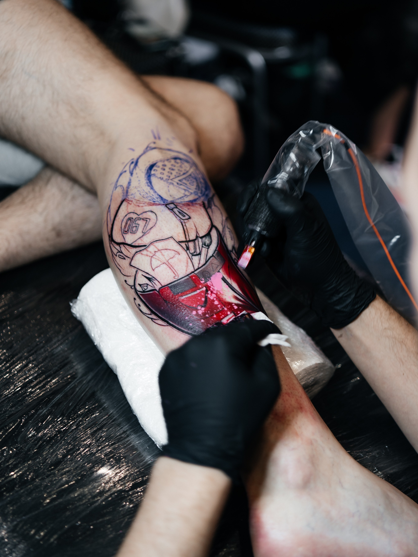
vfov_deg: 38.9
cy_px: 278
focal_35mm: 49
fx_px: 789
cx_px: 209
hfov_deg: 29.7
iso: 160
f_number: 1.8
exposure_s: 1/60
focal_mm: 45
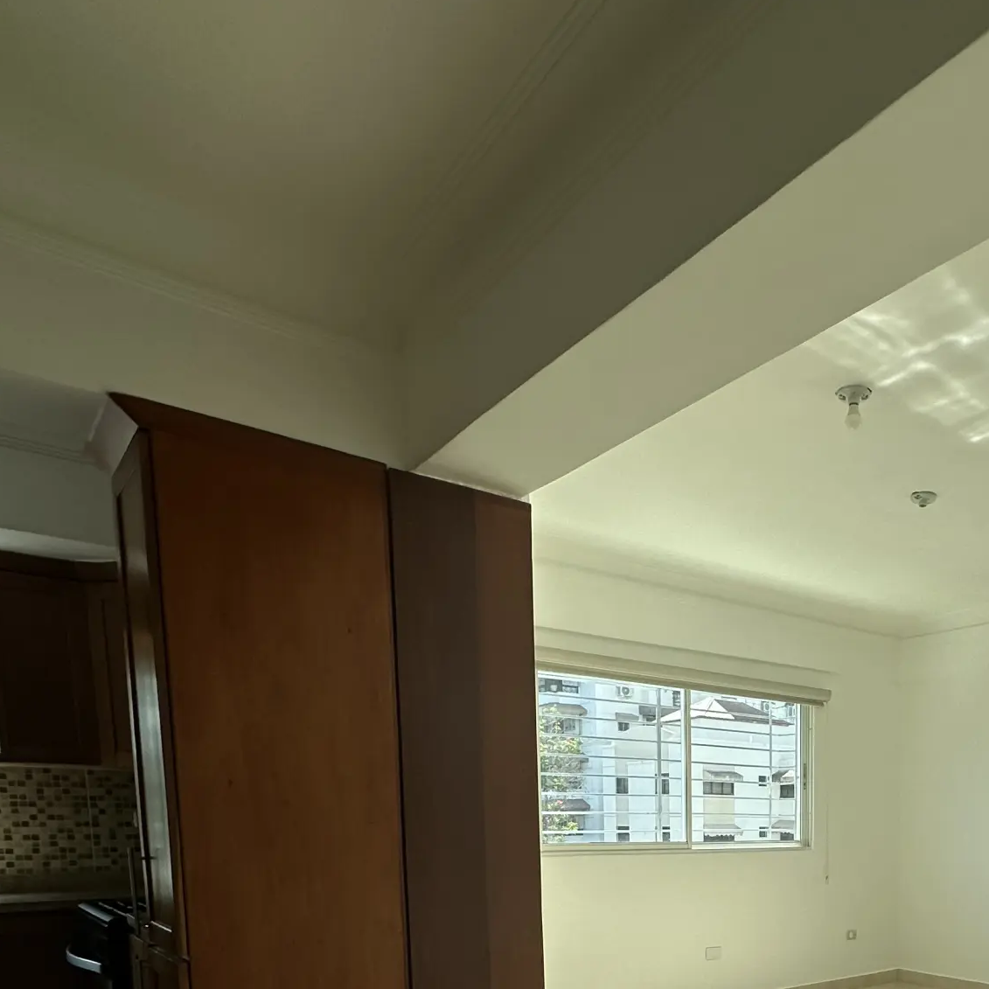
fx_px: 905
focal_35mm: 28
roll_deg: -0.7
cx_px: 828
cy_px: 919
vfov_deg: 49.9
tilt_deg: -5.9
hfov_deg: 52.5
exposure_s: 1/548
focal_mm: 2.22
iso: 40
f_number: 2.2
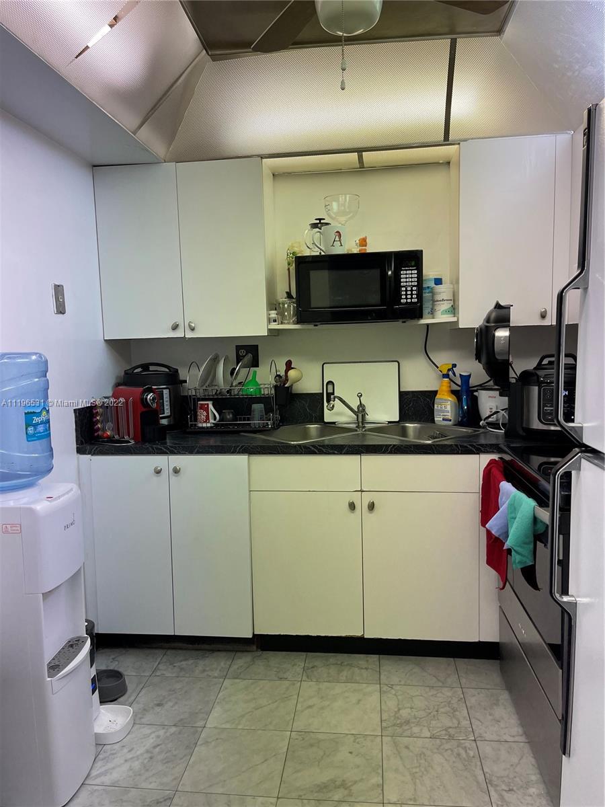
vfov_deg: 67.3
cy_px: 404
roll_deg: +2.6
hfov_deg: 53.1
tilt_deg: -5.9
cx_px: 302
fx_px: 606
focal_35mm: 26
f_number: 1.6
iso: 64
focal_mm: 5.1
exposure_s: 1/120
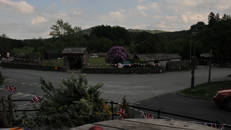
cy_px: 61
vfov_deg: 40.2
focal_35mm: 29
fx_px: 178
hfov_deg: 66.1
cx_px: 117
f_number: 11
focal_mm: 18
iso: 400
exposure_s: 1/500
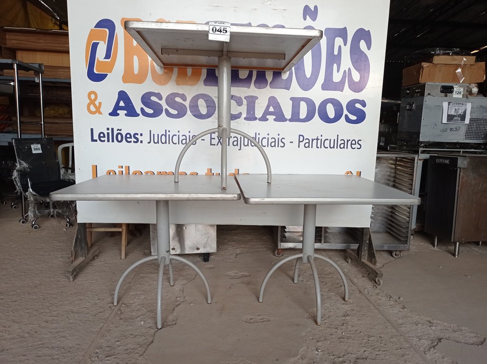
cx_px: 244
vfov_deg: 49.7
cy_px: 182
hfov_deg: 63.5
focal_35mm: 28
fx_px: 394
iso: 106
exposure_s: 1/325
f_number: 1.79
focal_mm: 4.7
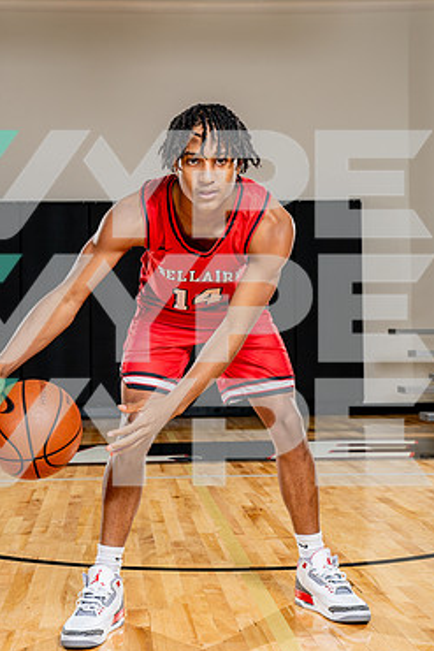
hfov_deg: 21.9
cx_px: 176
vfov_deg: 32.4
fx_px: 1120
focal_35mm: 62
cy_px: 310
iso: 250
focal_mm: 51
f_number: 7.1
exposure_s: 1/250
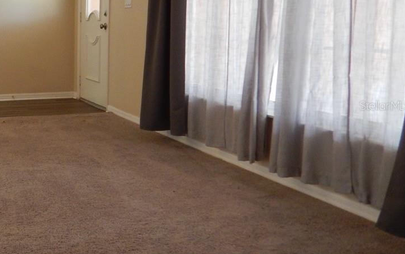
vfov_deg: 25.3
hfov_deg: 36.0
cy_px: 105
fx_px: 563
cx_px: 7
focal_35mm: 51
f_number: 2.8
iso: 280
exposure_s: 1/30
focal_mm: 4.3
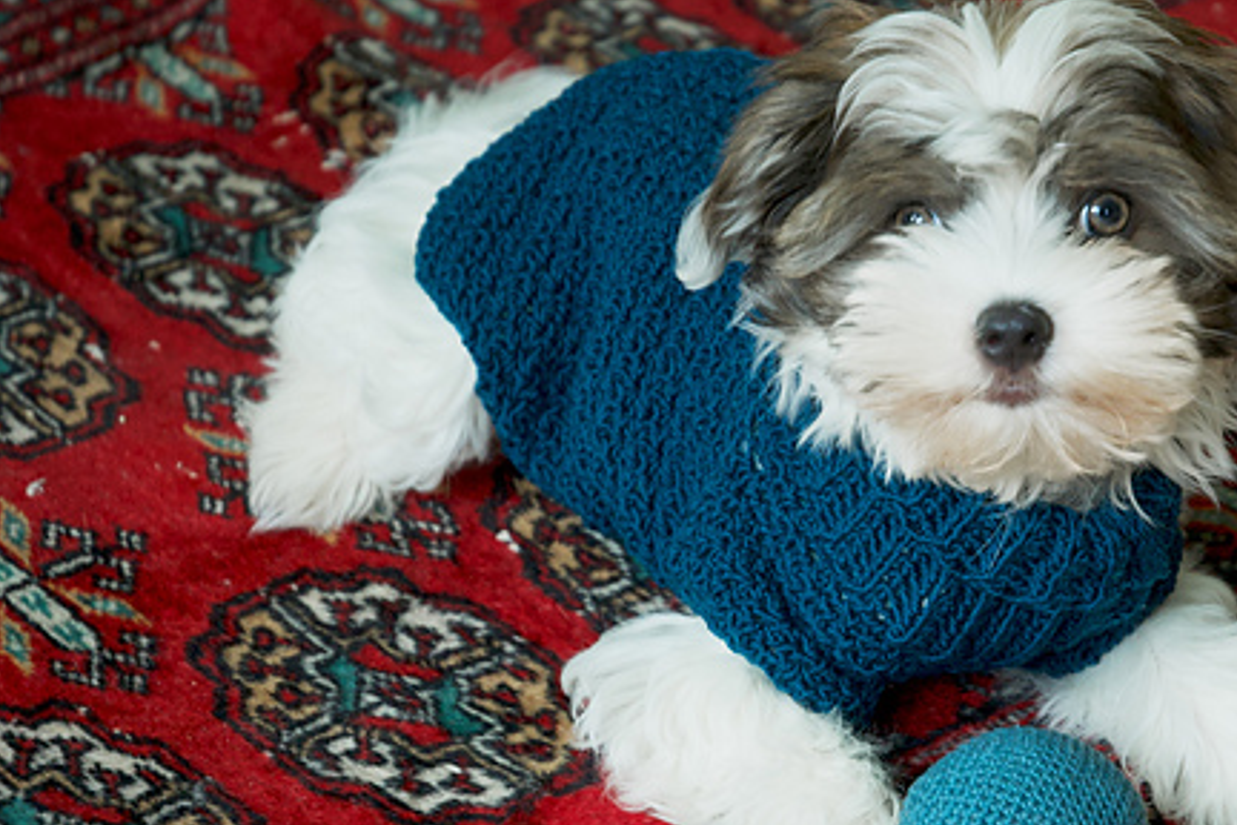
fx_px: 3814
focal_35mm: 111
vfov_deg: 12.3
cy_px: 521
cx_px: 828
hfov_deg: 18.4
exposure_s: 1/30
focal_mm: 50
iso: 320
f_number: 4.5
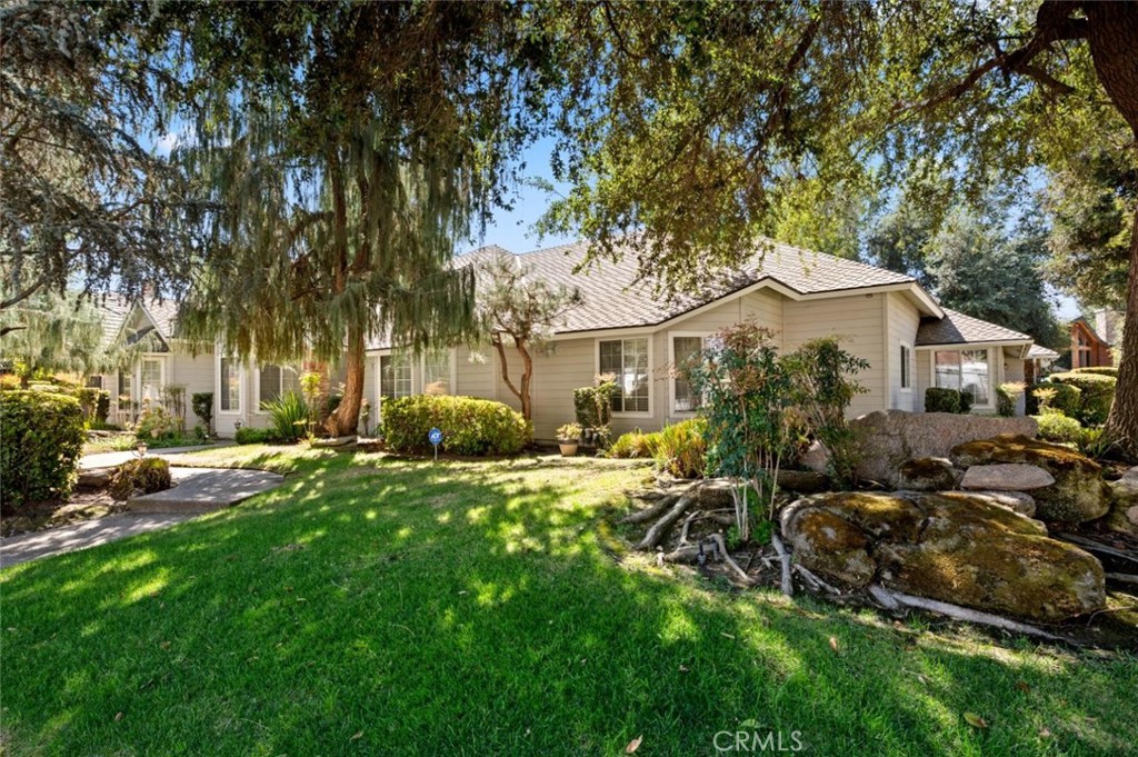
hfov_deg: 90.0
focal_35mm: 18
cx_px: 569
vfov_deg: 67.3
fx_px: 569
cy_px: 378
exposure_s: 1/25
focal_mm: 18
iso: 250
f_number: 9
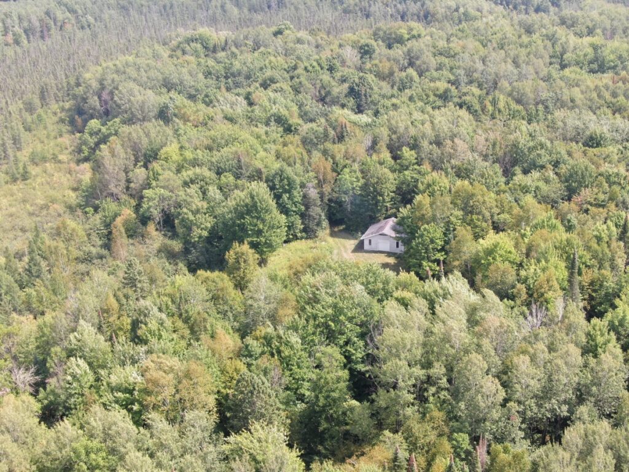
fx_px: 872
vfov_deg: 30.3
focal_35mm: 48
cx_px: 314
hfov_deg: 39.7
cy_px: 236
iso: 100
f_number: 3.8
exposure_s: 1/160
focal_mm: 8.6
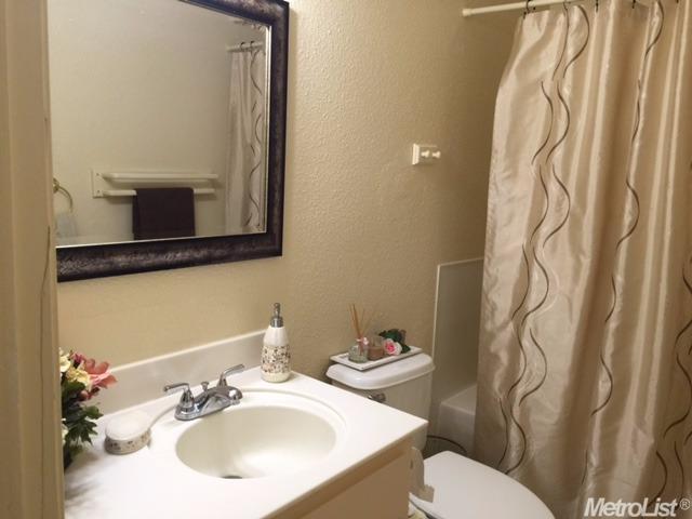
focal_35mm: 29
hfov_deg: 61.7
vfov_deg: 48.2
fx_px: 580
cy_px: 260
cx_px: 346
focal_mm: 4.15
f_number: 2.2
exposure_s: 1/15
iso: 32
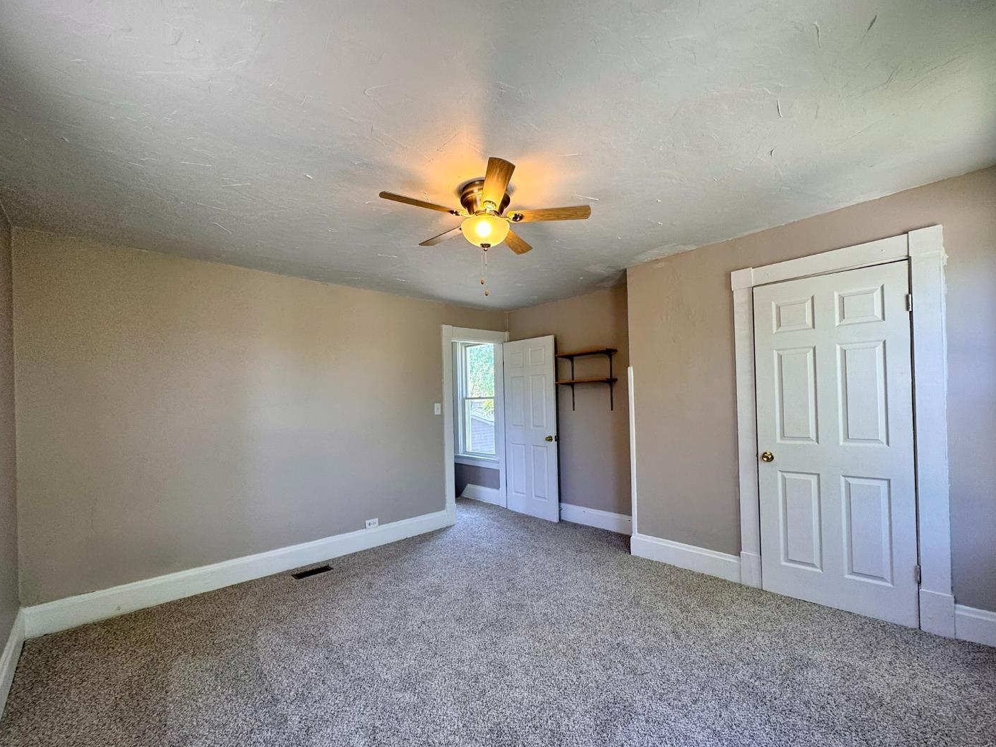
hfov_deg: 98.2
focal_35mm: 15
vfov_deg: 81.6
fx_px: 432
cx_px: 508
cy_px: 399
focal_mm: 2.22
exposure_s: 1/120
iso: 100
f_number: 2.2
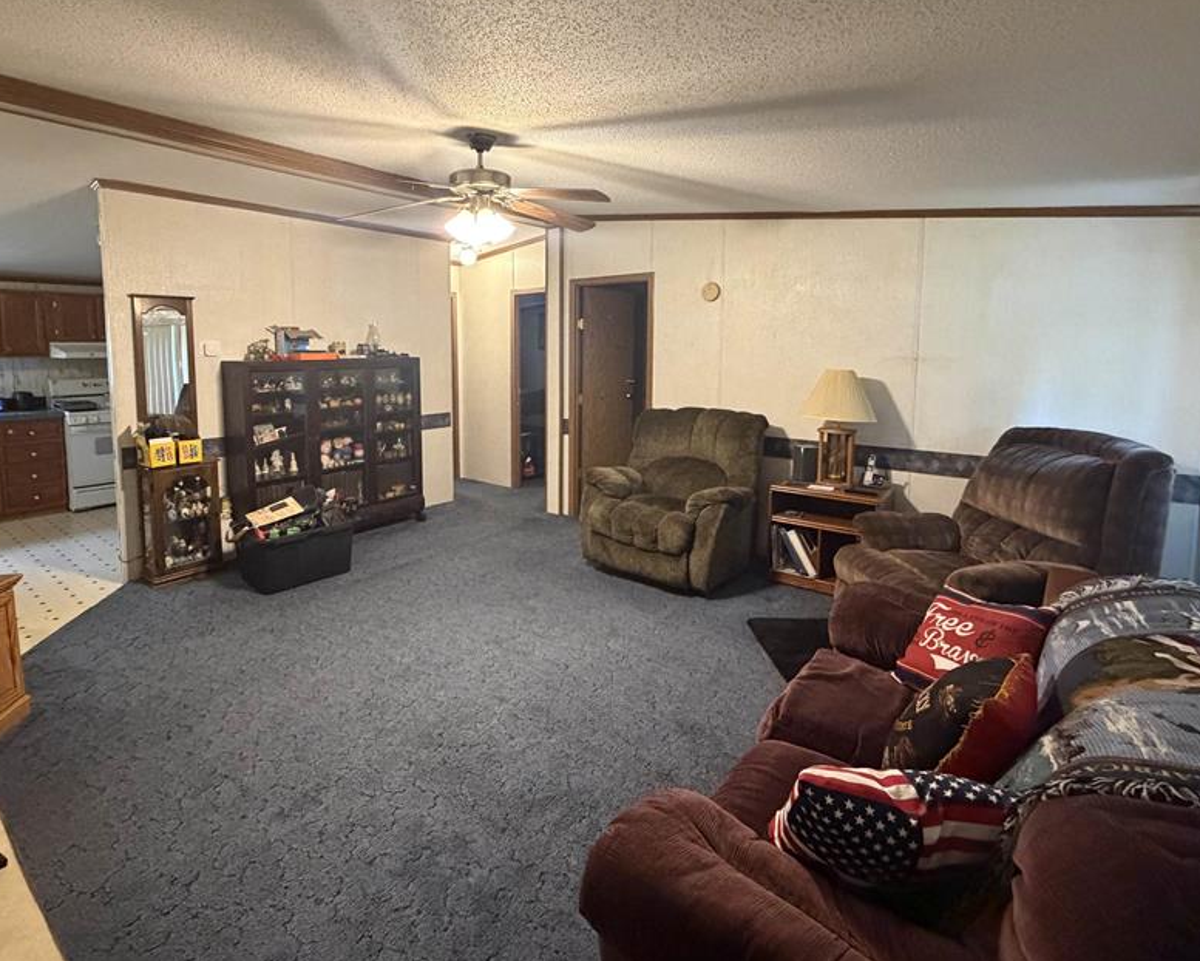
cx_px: 519
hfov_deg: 85.9
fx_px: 639
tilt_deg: -5.7
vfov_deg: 73.3
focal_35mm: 18
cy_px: 400
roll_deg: +0.9
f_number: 2.2
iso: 800
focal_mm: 2.22
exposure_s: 1/60
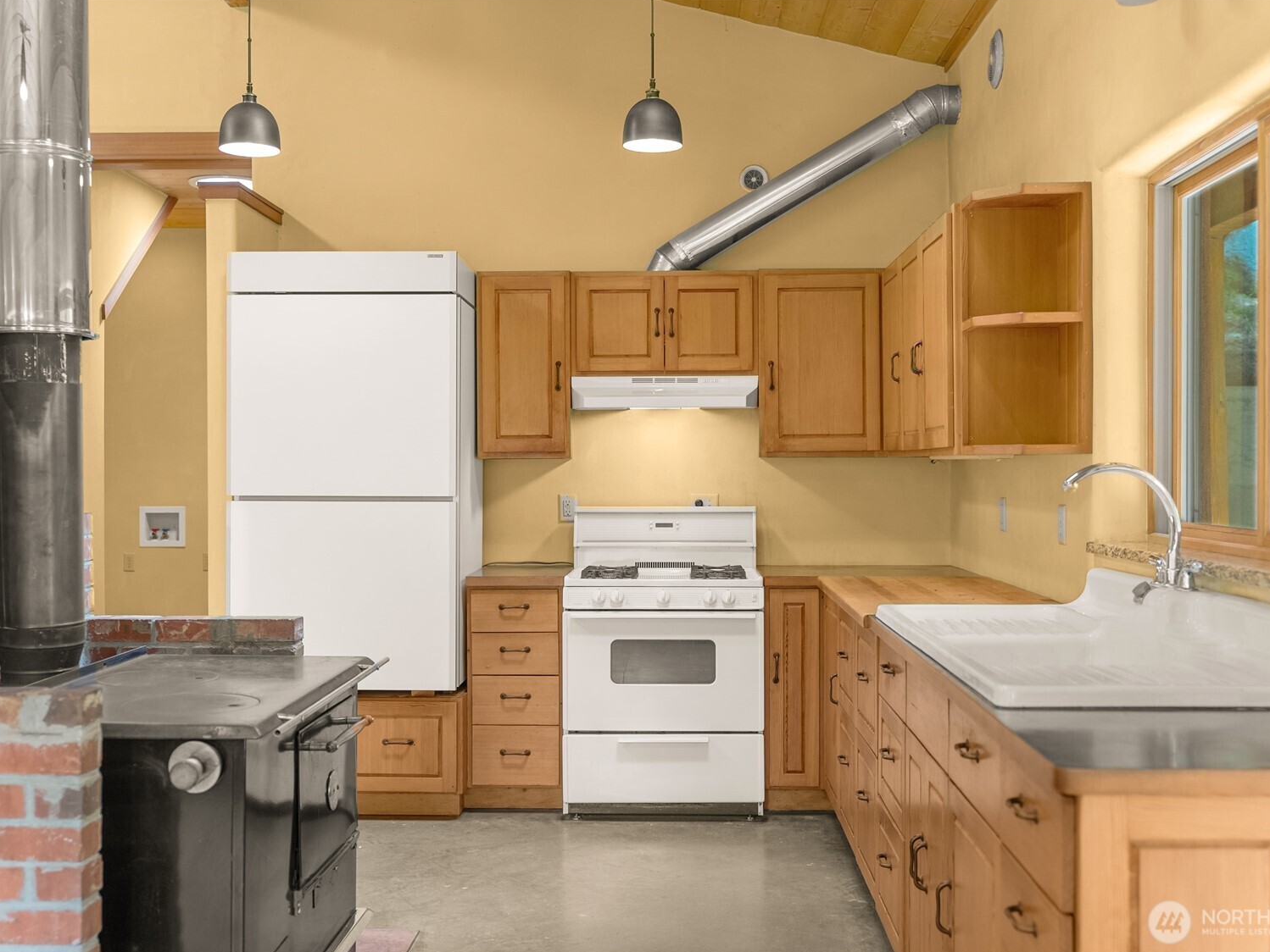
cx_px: 636
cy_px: 475
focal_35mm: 37
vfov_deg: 38.4
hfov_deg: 49.7
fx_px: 1370
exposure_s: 1/15
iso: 400
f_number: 2.8
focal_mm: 34.3
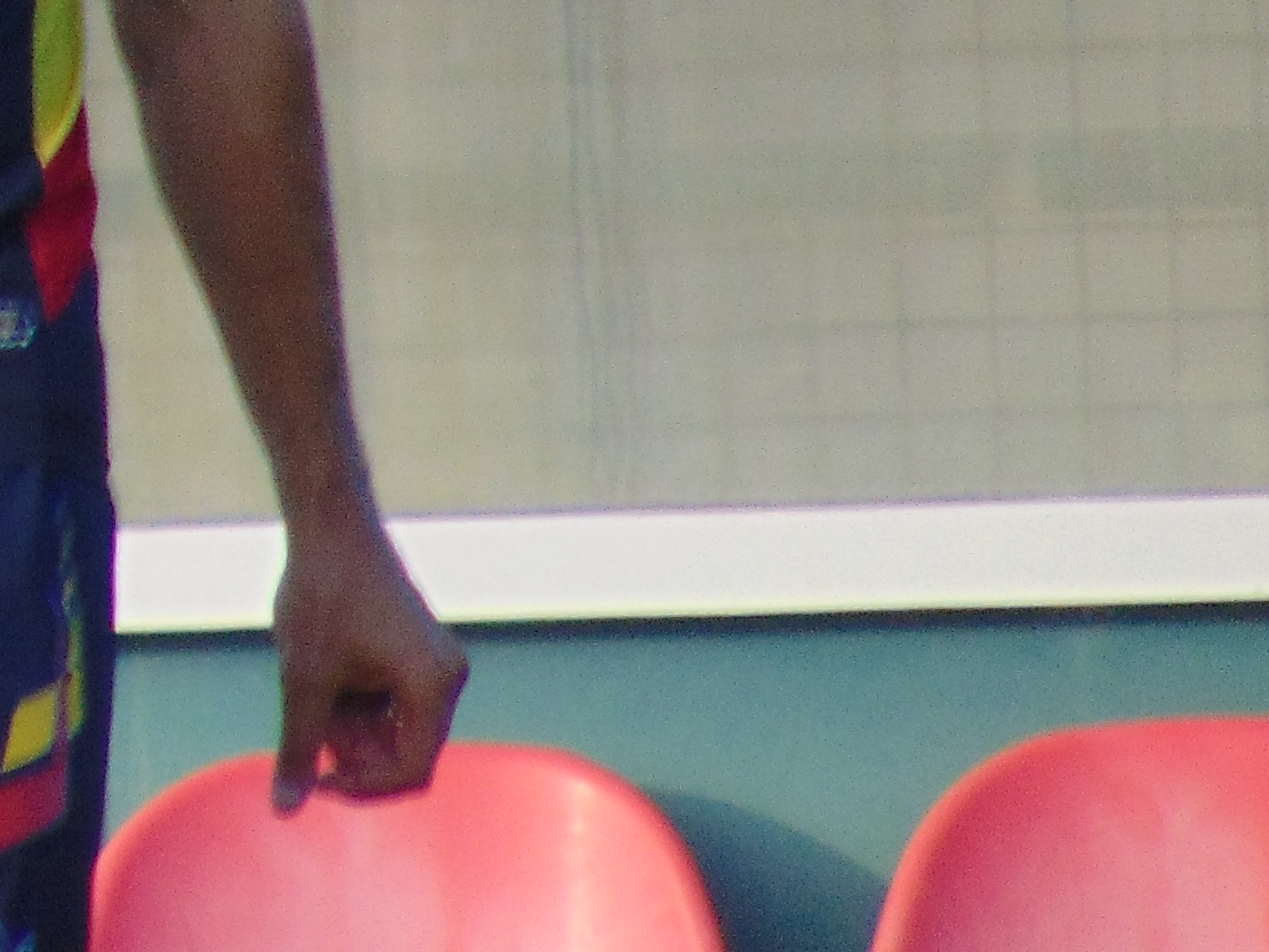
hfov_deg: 0.7
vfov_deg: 0.5
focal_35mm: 2877
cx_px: -324
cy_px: -407
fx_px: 105458
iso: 100
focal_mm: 157.1
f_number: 5.9
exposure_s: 1/125
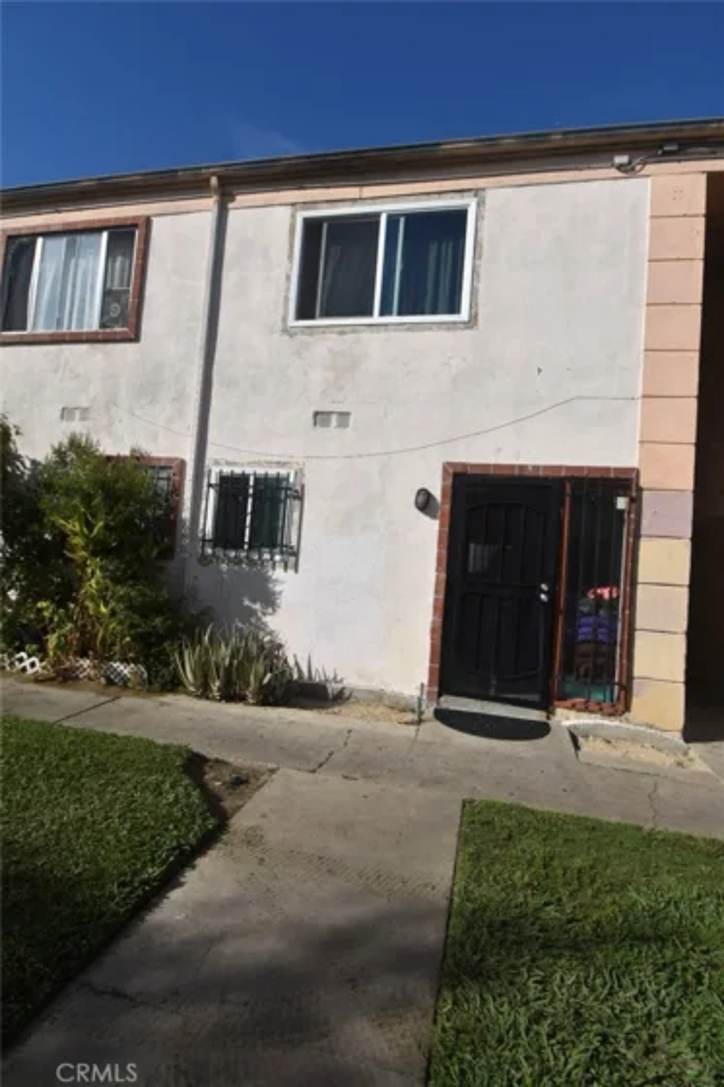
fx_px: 543
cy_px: 544
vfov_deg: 90.0
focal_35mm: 18
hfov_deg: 67.4
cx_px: 362
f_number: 11
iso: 200
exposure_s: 1/500
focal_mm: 12
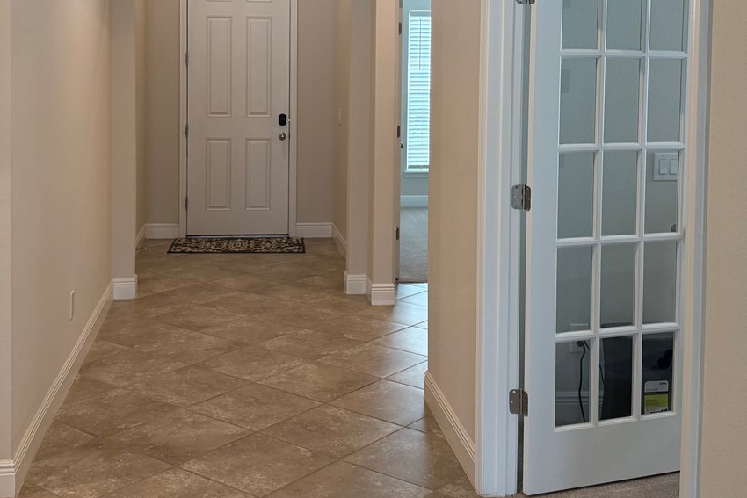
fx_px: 975
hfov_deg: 41.9
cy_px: 99
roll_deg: -0.9
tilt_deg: -1.8
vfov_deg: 28.1
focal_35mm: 47
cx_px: 335
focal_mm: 6.76
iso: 200
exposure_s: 1/122
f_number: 1.78
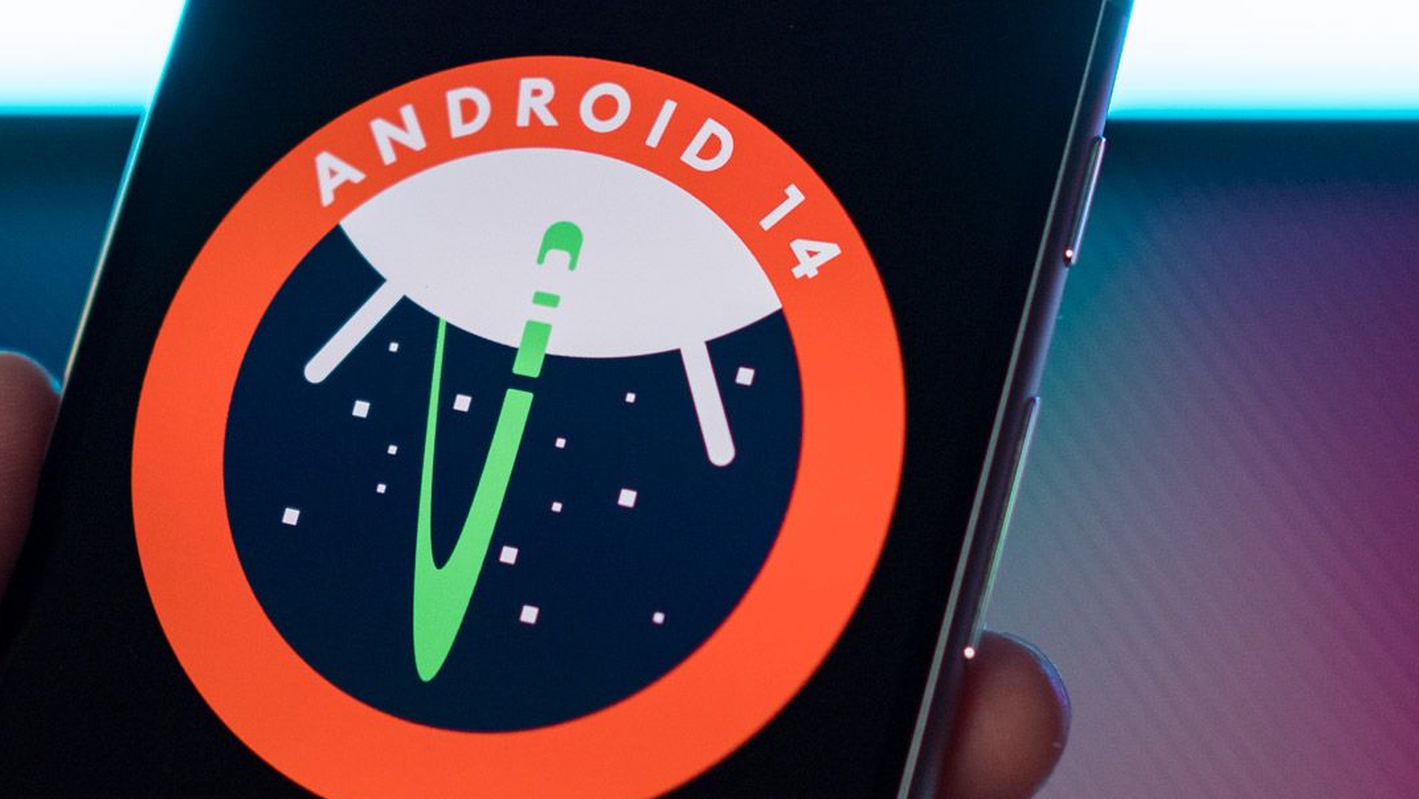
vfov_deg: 11.7
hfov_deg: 20.5
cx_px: 638
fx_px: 3915
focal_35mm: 104
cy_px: 369
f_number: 1.8
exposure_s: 1/125
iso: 200
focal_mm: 25
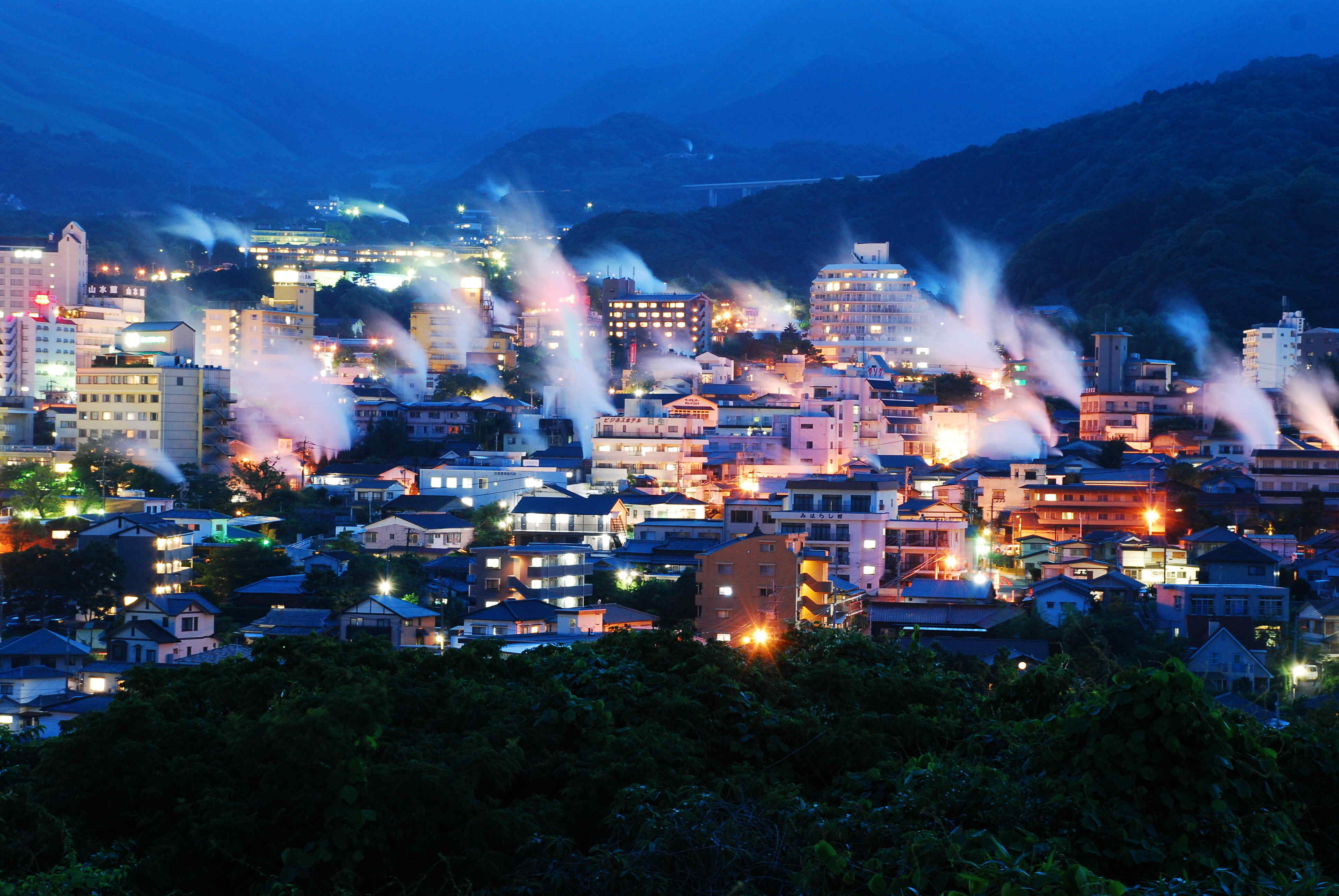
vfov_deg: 14.7
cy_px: 448
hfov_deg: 21.9
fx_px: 3463
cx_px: 670
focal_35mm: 93
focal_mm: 62
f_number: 10
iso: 320
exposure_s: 23.4
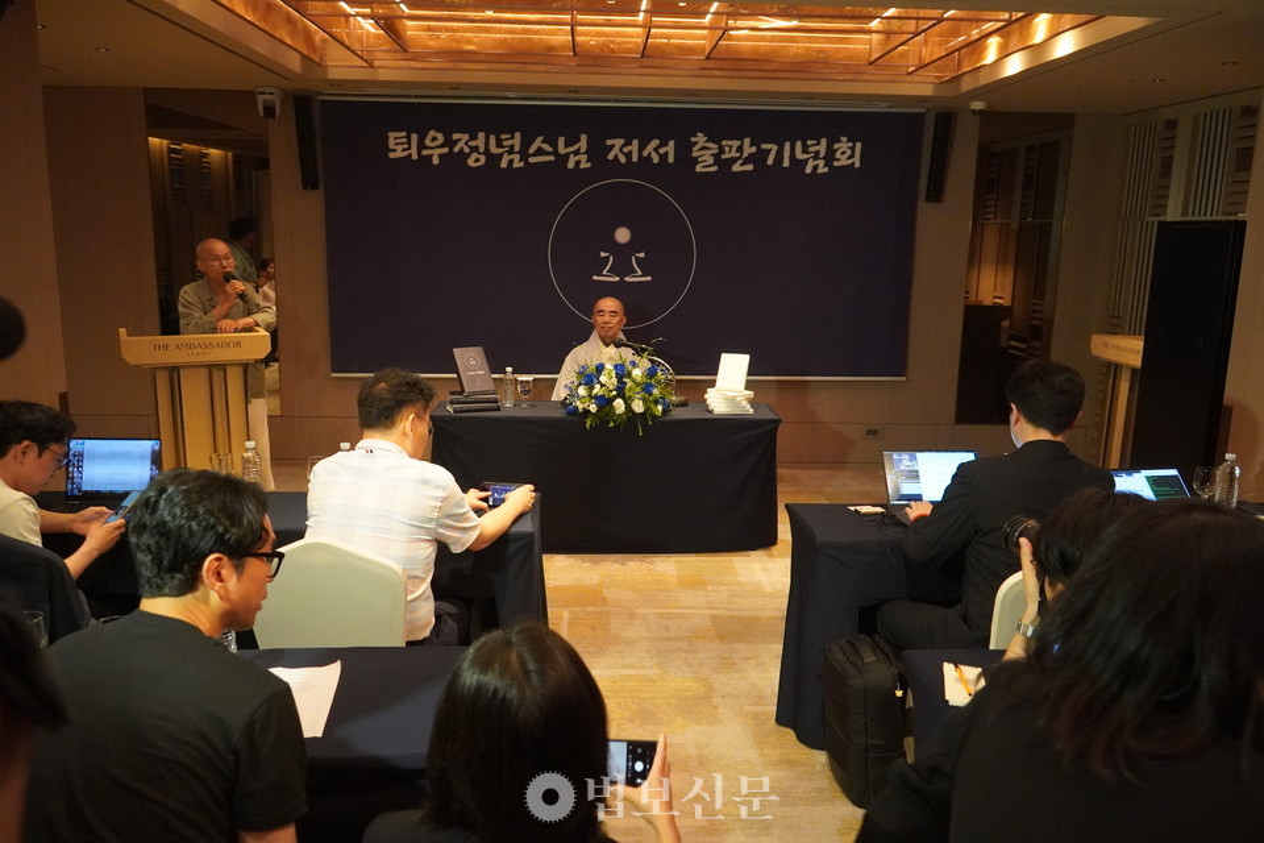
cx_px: 632
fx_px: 948
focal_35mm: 27
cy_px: 422
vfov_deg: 47.9
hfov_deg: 67.4
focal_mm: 18
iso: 5000
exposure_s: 1/160
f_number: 4
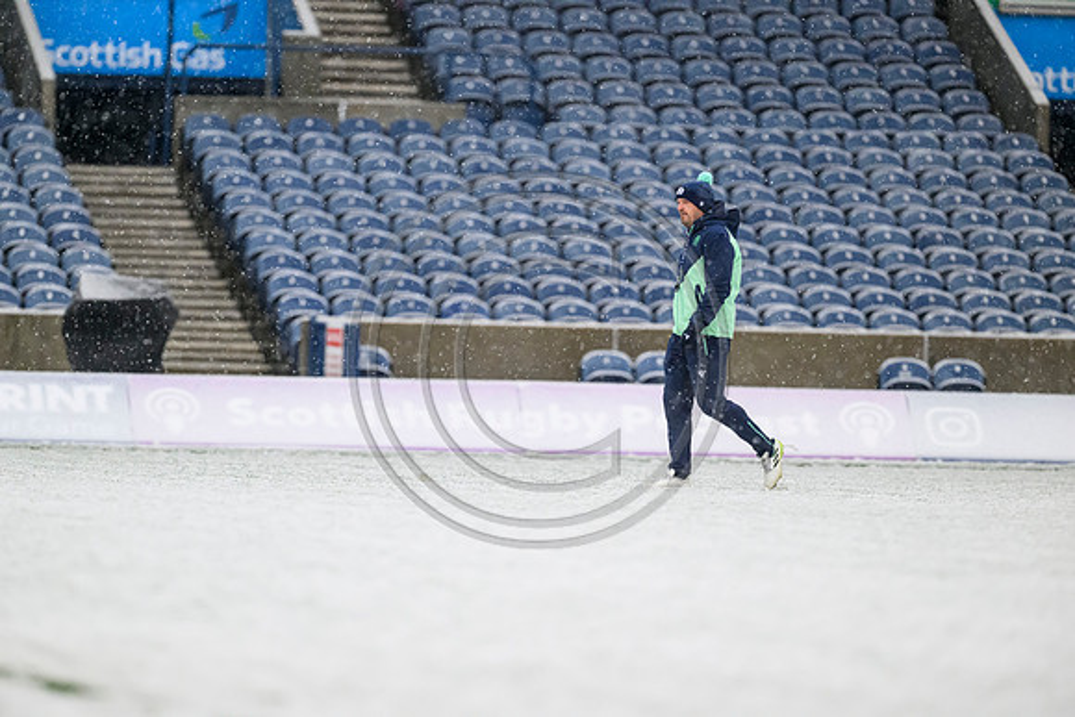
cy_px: 358
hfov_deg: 5.2
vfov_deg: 3.4
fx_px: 11947
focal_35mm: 400
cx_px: 538
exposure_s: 1/2000
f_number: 3.5
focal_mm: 400
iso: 6400
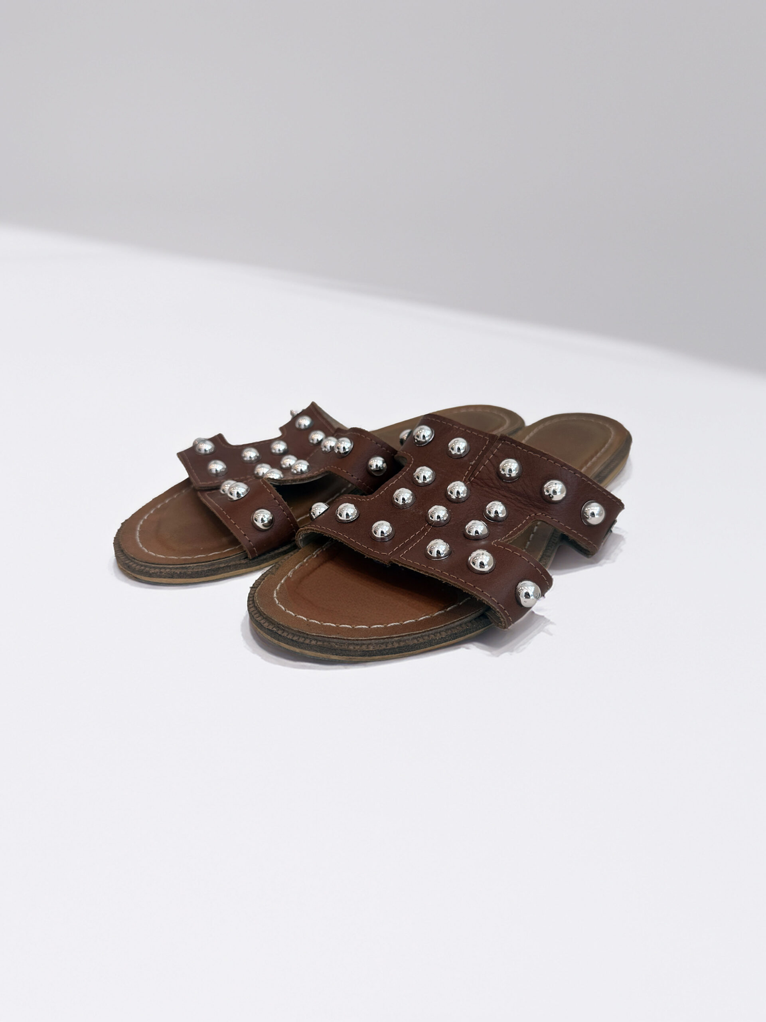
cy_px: 511
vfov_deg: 71.6
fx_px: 708
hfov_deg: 56.8
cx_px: 383
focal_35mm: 24
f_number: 1.78
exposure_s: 1/121
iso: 64
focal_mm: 6.86
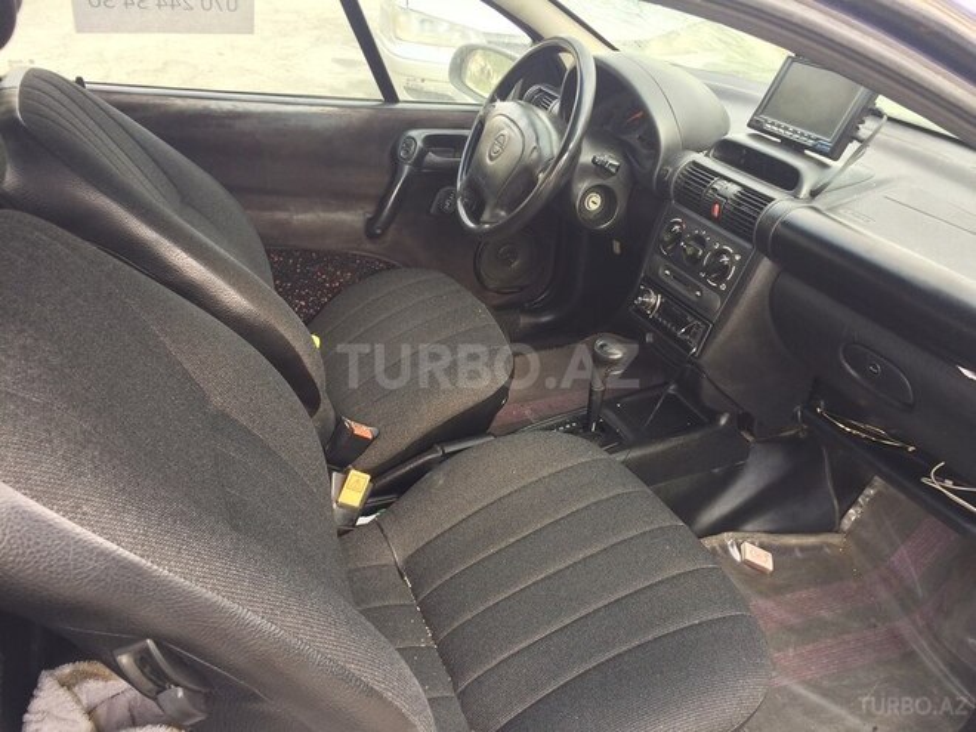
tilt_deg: -33.2
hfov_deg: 61.7
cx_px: 488
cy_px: 366
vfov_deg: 48.2
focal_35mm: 29
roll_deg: -4.1
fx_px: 818
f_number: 2.2
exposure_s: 1/100
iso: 40
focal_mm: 4.15
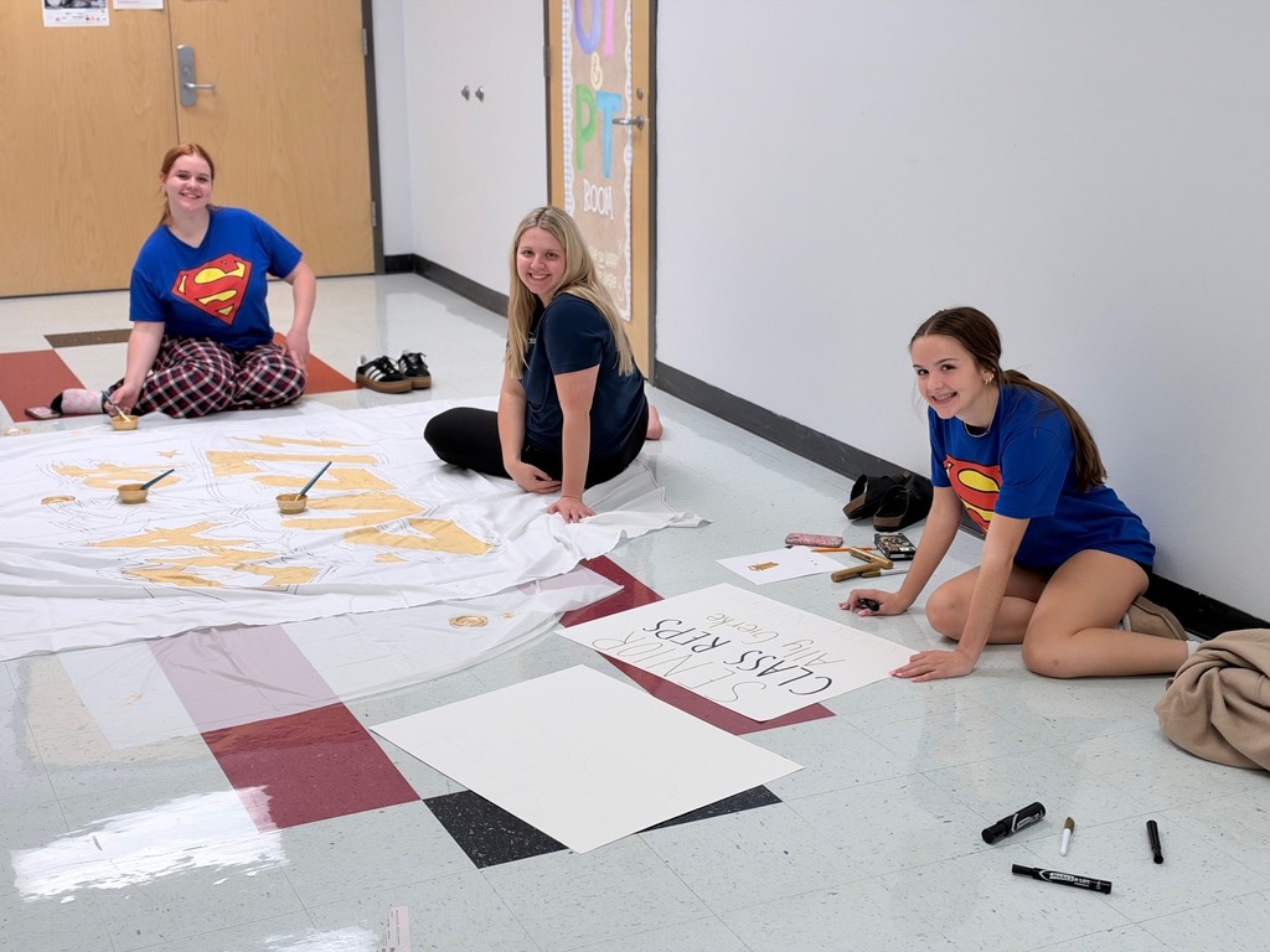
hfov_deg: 39.7
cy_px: 476
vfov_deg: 30.3
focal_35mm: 48
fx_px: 1761
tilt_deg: -16.6
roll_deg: +1.1
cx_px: 635
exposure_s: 1/60
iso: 50
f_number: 1.8
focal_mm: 6.93
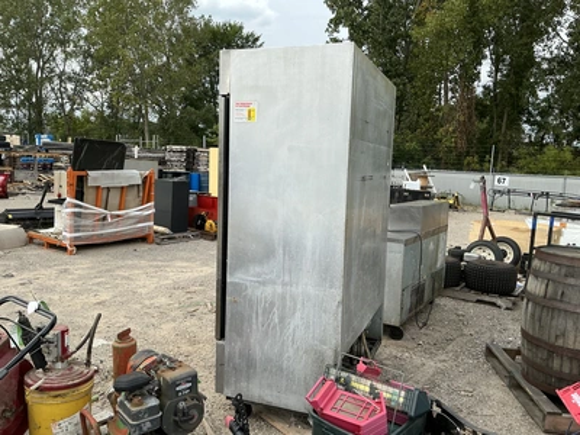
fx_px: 469
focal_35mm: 28
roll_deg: -2.9
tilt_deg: -8.5
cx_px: 290
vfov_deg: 49.7
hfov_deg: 63.4
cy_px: 218
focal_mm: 3
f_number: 1.8
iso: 25
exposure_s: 1/804
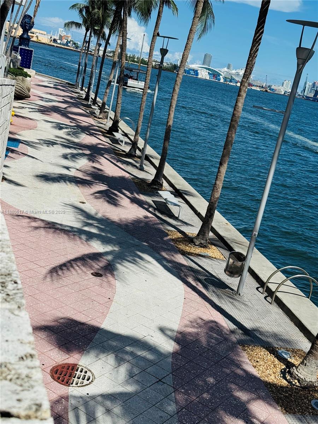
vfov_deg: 39.7
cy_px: 212
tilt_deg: -13.3
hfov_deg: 30.3
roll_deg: -11.6
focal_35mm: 48
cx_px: 159
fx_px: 588
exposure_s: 1/9009
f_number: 1.78
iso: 80
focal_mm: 6.76
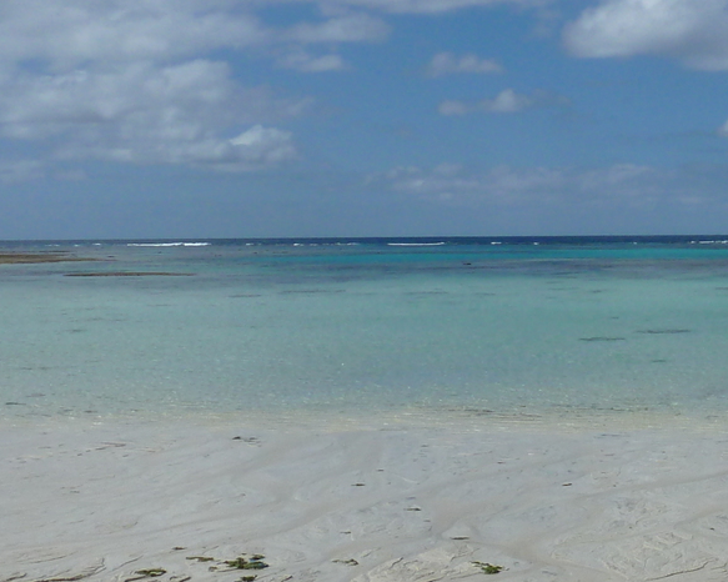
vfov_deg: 22.7
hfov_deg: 26.1
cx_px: 800
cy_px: 366
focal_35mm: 67
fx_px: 1443
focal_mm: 4.1
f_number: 5.6
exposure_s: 1/800
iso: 80
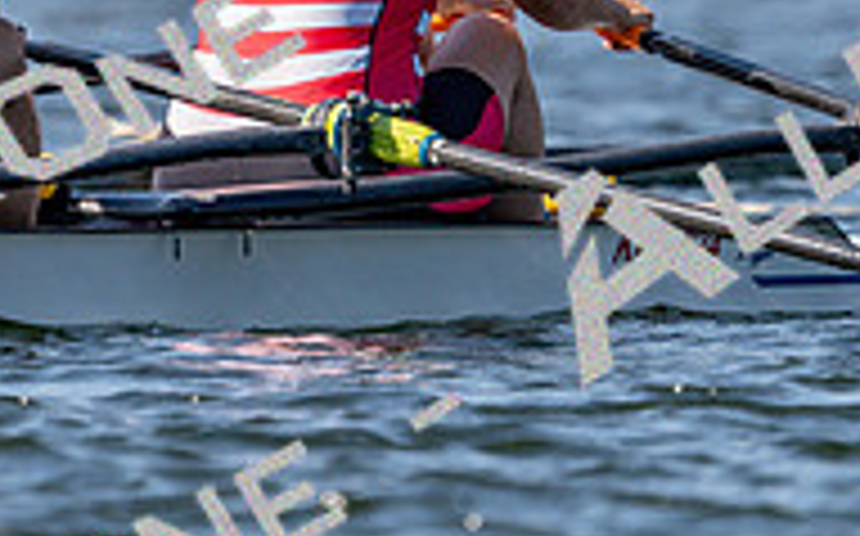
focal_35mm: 1415
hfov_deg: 1.5
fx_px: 33135
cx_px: 171
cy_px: -43
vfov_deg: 0.9
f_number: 6.3
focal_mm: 456
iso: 320
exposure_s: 1/1600
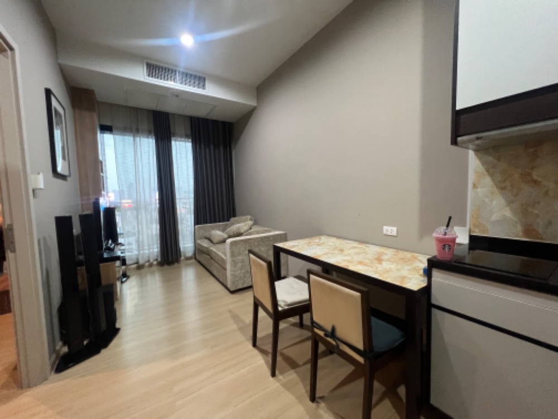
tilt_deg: -3.4
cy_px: 210
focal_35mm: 13
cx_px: 279
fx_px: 210
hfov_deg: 106.2
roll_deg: +1.1
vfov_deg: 89.9
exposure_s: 1/50
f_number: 1.8
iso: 500
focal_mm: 1.57
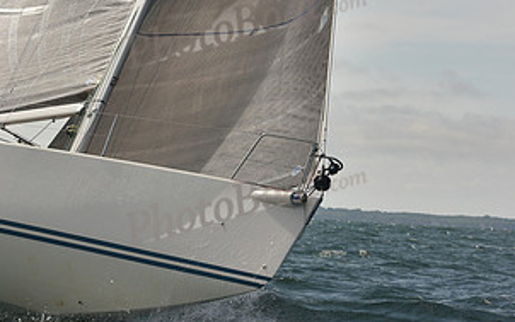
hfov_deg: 11.6
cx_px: 39
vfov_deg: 7.3
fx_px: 2527
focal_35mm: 180
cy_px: 137
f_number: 8
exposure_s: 1/1000
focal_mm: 92
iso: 320
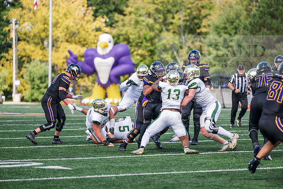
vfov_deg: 6.9
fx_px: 1573
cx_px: 142
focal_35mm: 200
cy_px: 94
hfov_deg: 10.3
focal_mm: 200
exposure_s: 1/1250
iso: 320
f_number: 3.5
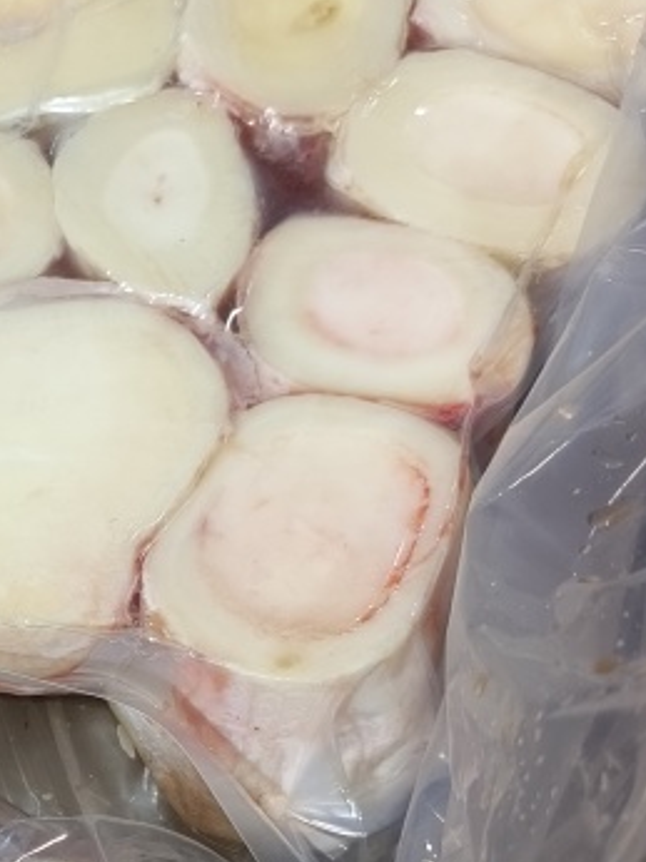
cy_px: 577
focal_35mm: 71
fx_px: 1769
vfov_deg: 27.2
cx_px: -309
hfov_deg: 18.5
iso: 434
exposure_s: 1/100
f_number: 1.75
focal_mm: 5.5
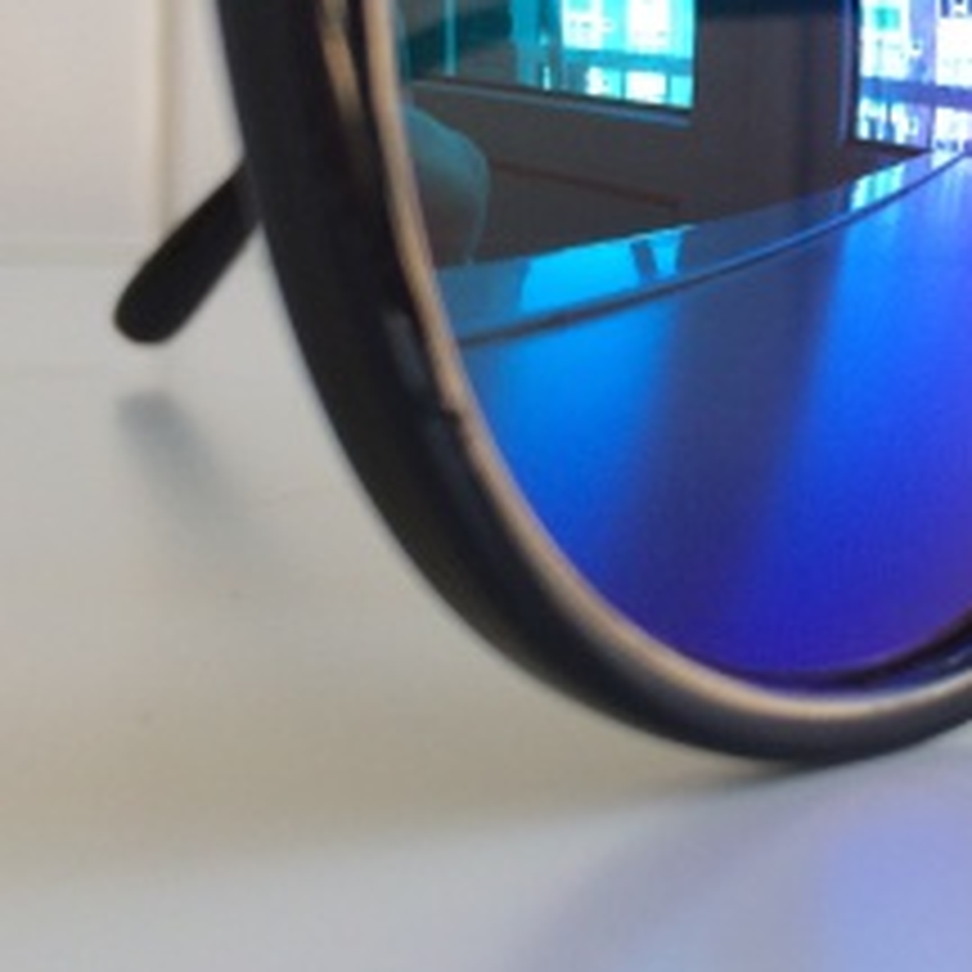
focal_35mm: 76
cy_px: 230
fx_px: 2414
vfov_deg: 22.5
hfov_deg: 21.8
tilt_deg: +0.1
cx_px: 1008
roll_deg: +1.0
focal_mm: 4.15
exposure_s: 1/100
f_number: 2.2
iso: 50
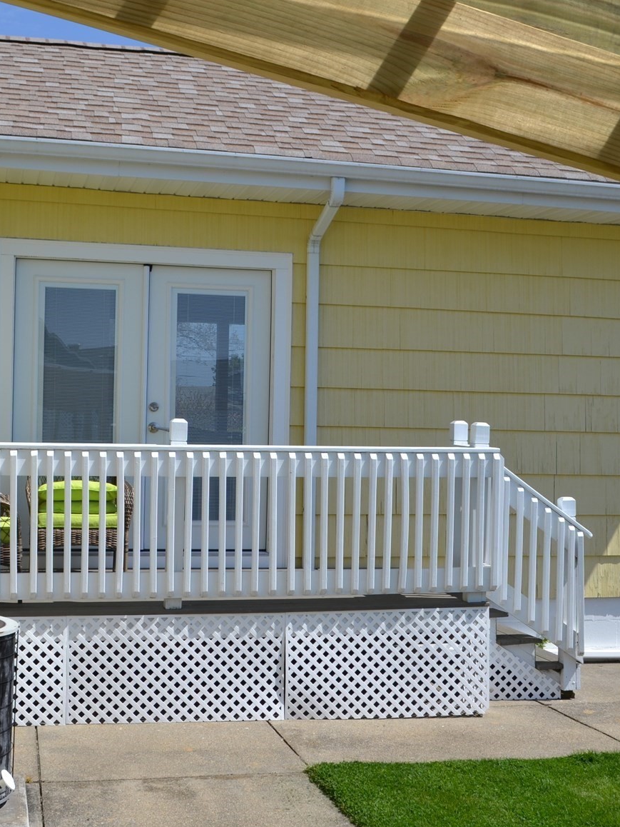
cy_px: 430
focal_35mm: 51
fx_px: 1217
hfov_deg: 28.6
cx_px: 284
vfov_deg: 37.5
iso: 100
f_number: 9
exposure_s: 1/320
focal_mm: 20
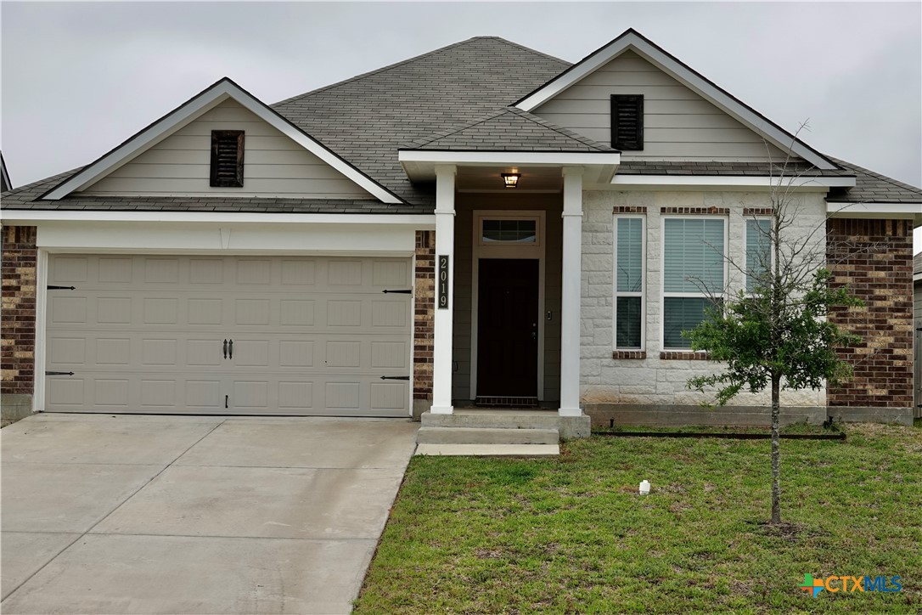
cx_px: 461
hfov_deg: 36.9
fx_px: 1383
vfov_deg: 25.1
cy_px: 308
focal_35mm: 54
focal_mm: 19.68
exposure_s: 1/160
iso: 100
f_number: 3.2
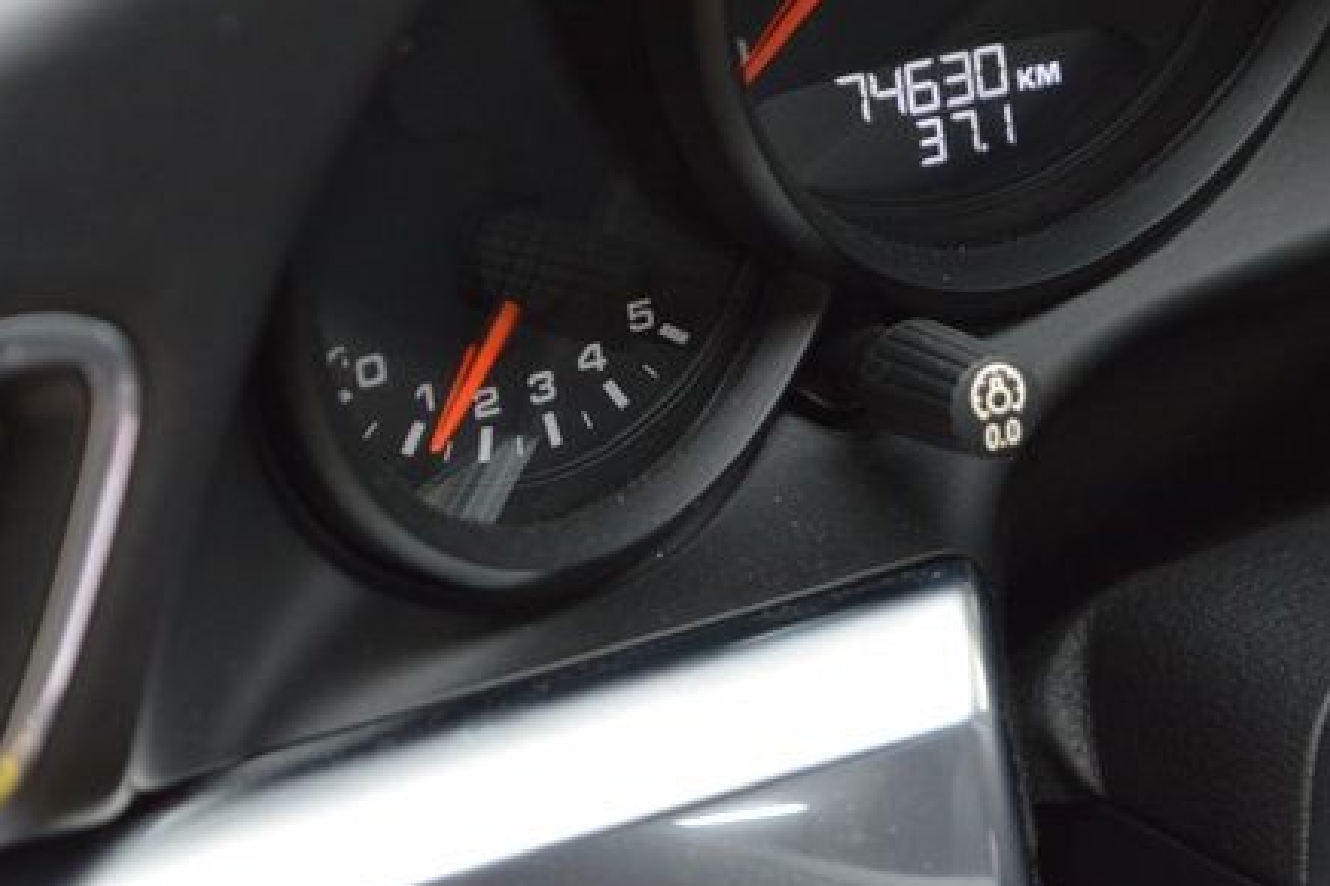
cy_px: 190
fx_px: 5350
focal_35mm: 145
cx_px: 895
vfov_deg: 9.4
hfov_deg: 14.1
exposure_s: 1/100
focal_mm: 55
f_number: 5.6
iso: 400
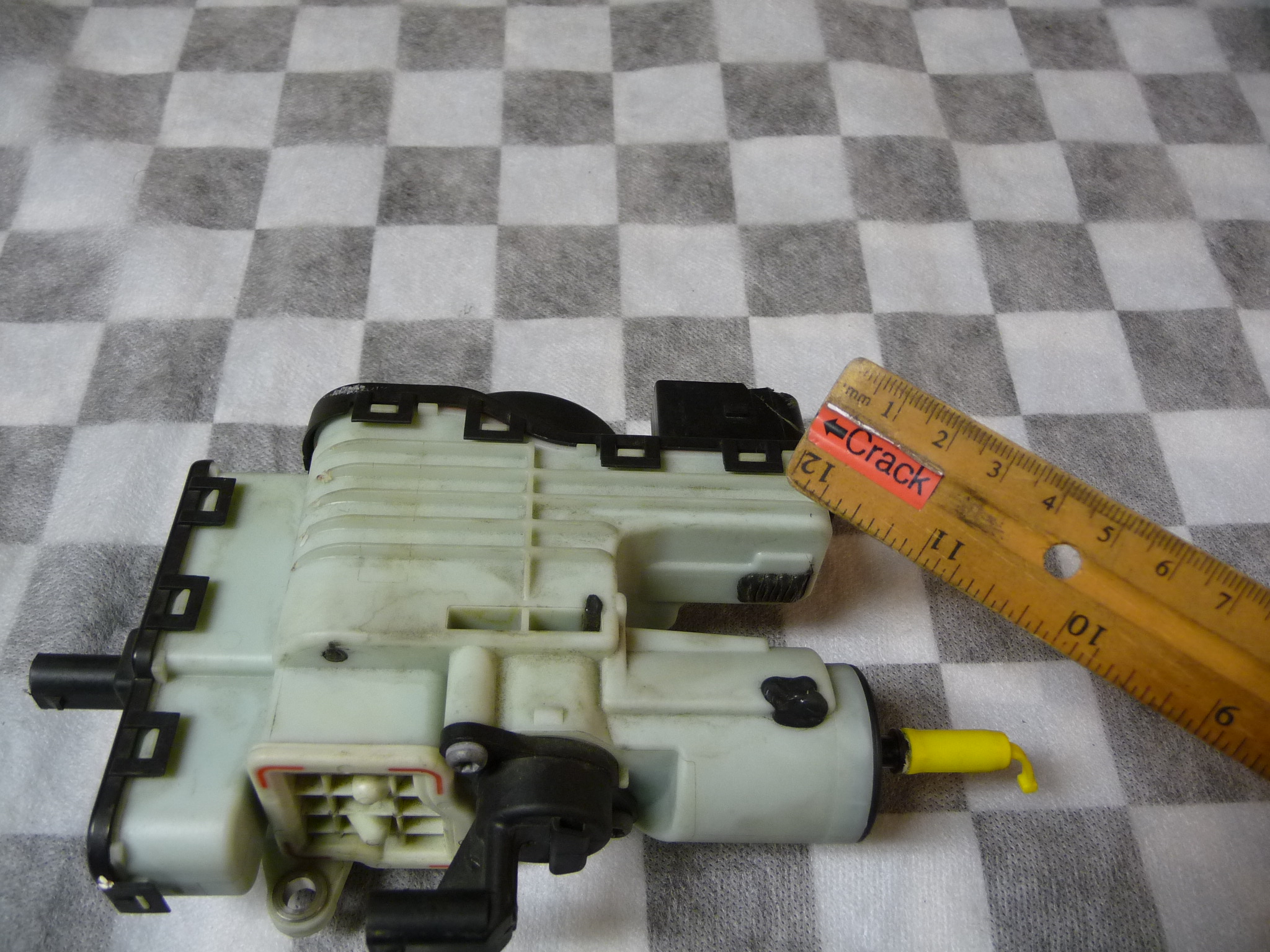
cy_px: 476
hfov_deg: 63.4
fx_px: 1027
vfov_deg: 49.7
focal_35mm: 28
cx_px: 635
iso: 200
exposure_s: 1/30
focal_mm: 4.7
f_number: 3.3
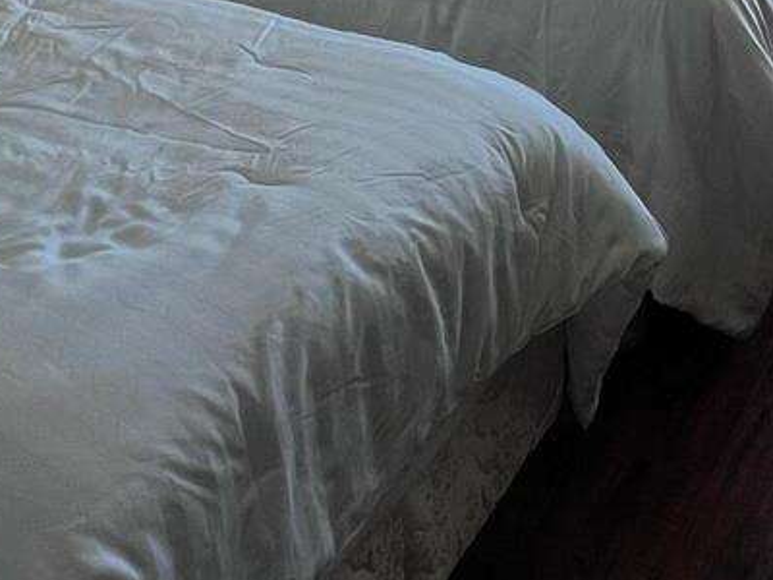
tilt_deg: -0.6
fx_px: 1161
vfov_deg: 20.5
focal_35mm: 52
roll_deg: +0.4
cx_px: 682
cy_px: -441
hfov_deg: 34.9
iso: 32
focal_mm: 1.57
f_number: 1.8
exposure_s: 1/402
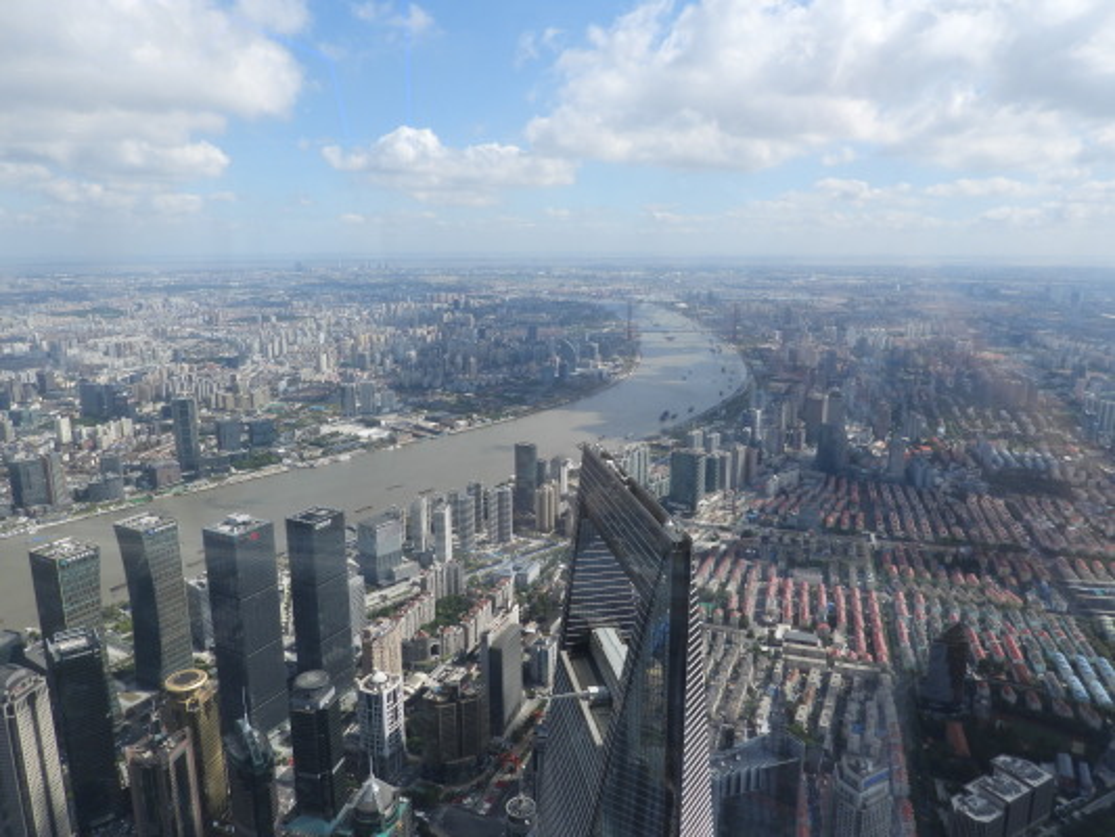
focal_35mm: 24
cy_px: 418
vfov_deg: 56.8
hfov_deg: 71.6
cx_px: 558
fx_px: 773
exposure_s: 1/1600
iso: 100
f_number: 2.8
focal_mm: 4.3
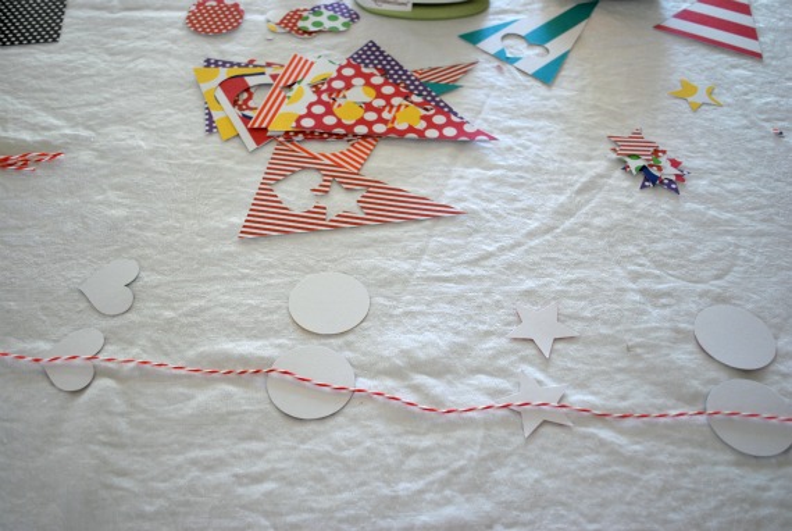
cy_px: 266
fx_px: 859
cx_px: 396
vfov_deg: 34.3
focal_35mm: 39
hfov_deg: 49.5
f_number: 4.2
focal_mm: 26
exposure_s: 1/30
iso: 200
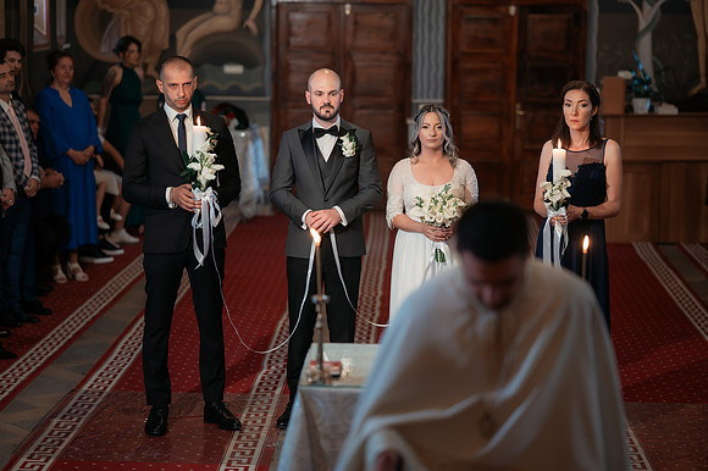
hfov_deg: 23.9
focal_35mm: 85
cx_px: 354
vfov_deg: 16.1
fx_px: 1671
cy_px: 236
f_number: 1.8
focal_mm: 85
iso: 1600
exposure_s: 1/200
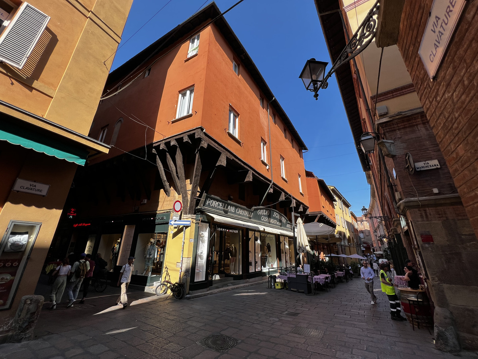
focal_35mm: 13
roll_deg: -0.3
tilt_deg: +20.2
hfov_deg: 106.2
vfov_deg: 89.9
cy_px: 180
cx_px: 239
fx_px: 180
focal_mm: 1.57
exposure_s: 1/821
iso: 32
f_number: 1.8
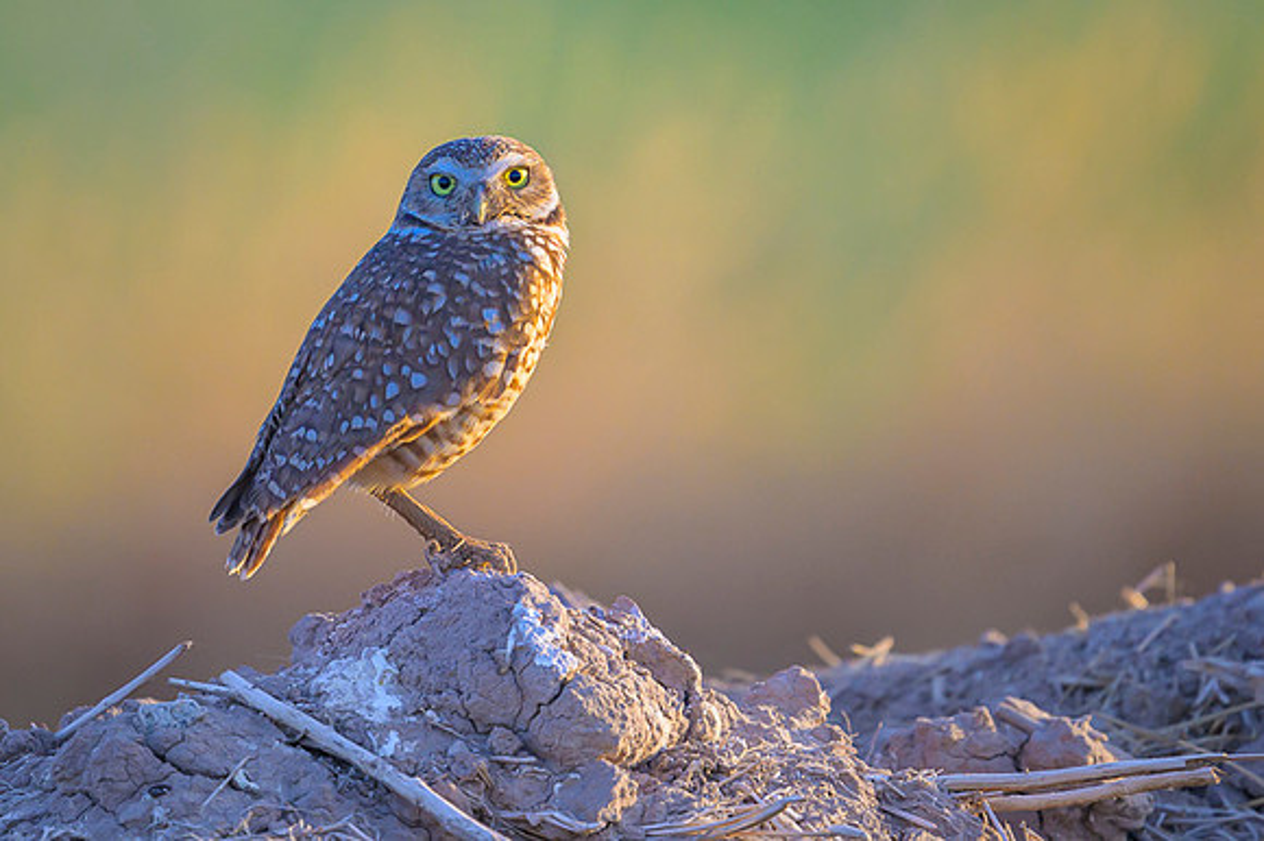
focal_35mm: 943
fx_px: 33093
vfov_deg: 1.5
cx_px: 516
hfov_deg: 2.2
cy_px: 133
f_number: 4
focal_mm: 560
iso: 800
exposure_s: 1/1000
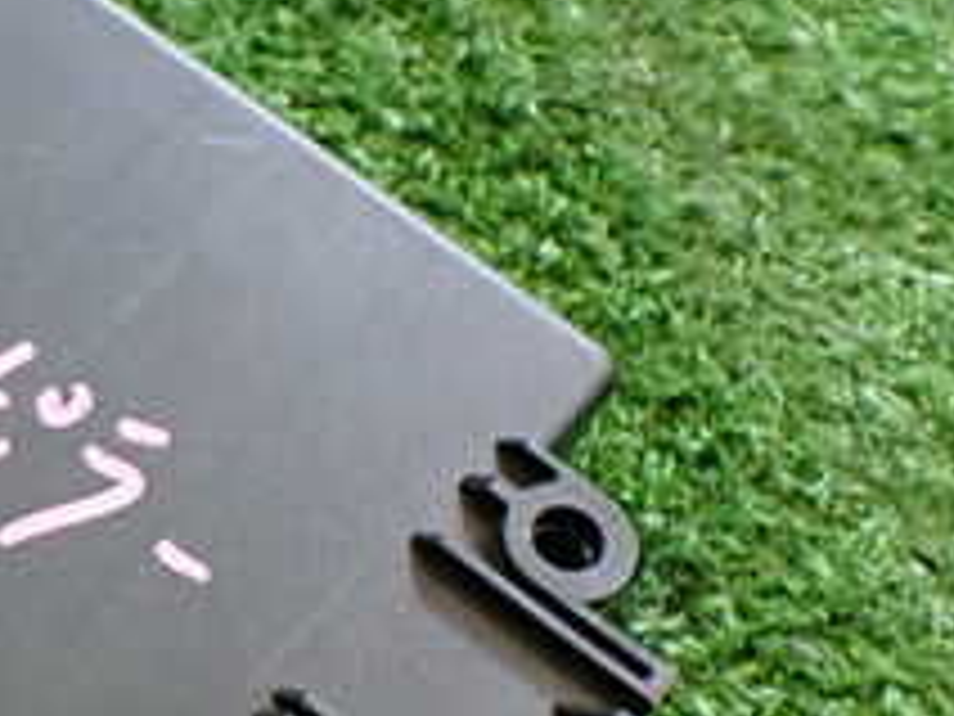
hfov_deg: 21.8
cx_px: -94
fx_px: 2343
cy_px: 473
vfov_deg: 17.3
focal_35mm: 85
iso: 800
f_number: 2.3
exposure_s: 1/60
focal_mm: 5.4
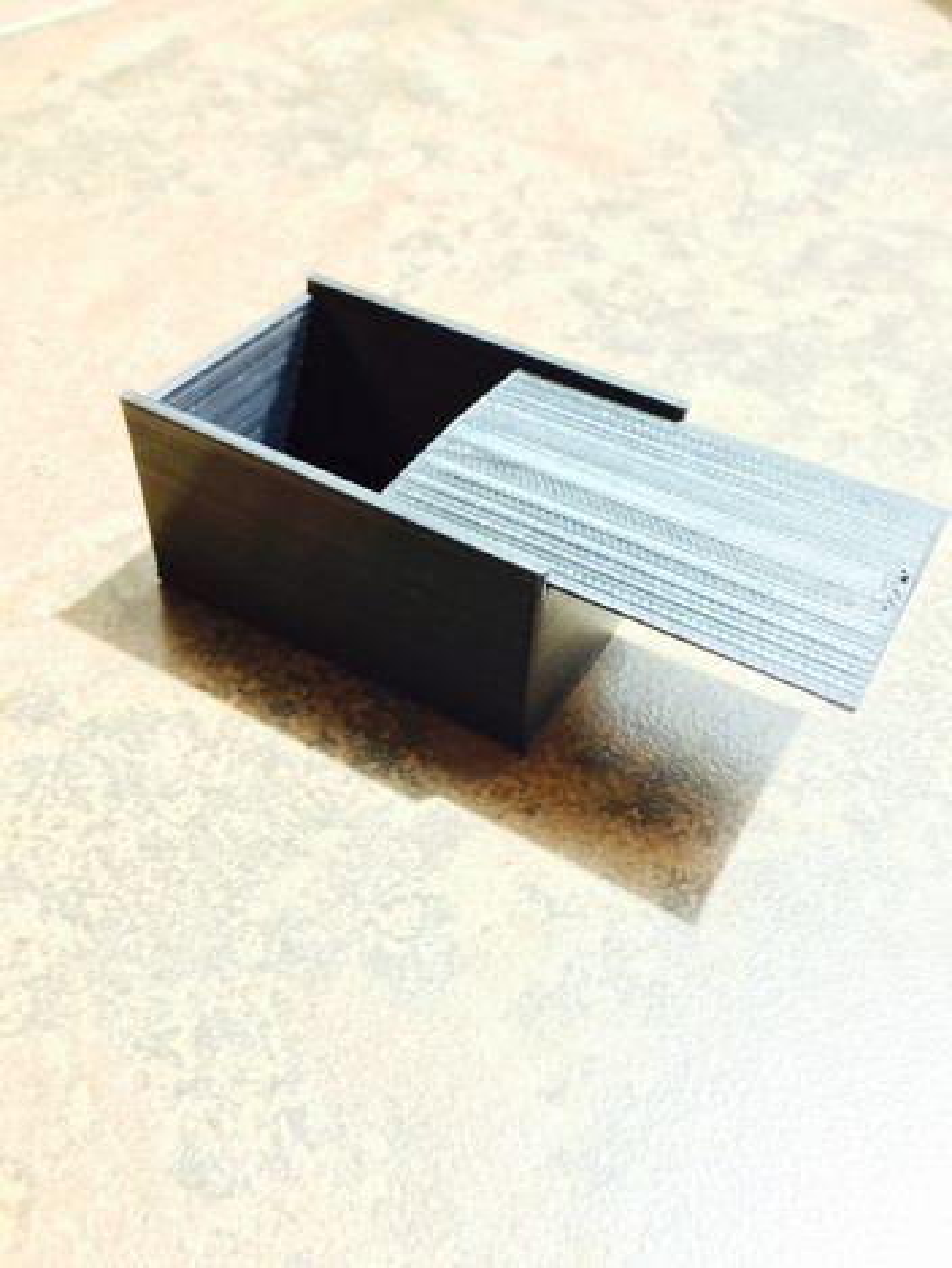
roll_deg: -3.6
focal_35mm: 29
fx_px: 1063
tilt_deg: -44.4
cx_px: 476
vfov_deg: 61.6
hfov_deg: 48.2
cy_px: 634
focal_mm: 4.15
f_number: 2.2
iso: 25
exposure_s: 1/138
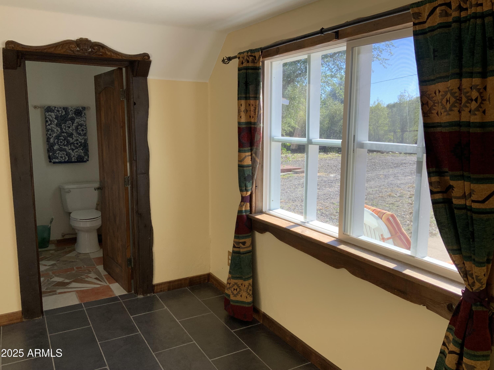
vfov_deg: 48.2
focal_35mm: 29
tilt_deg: -8.1
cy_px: 185
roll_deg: +0.3
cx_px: 247
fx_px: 414
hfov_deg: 61.7
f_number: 1.8
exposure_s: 1/153
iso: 16
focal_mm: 3
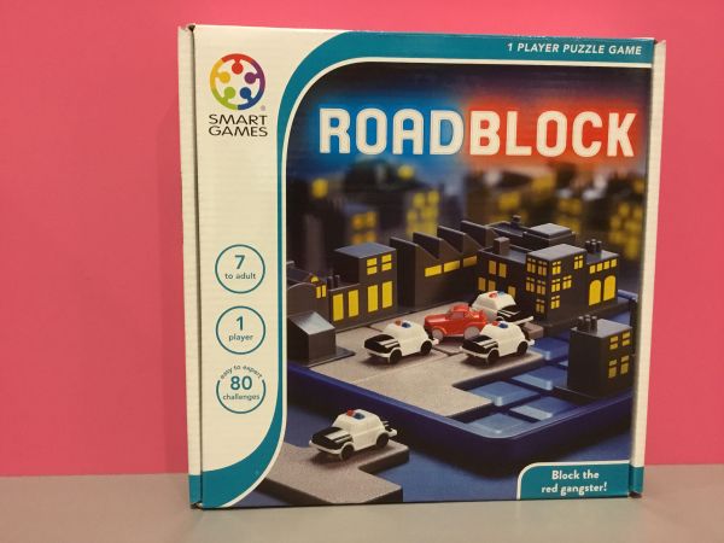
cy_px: 272
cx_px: 362
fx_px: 648
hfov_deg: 58.4
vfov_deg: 45.4
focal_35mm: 31
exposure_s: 1/20
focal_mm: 3.3
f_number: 2.4
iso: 200
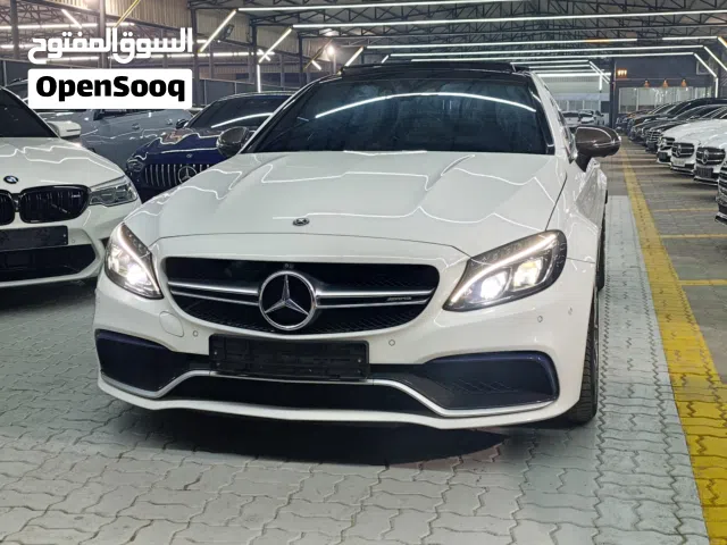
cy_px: 272
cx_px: 364
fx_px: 966
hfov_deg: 41.2
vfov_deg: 31.5
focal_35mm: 46
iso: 874
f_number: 1.65
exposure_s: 1/100
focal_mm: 6.11
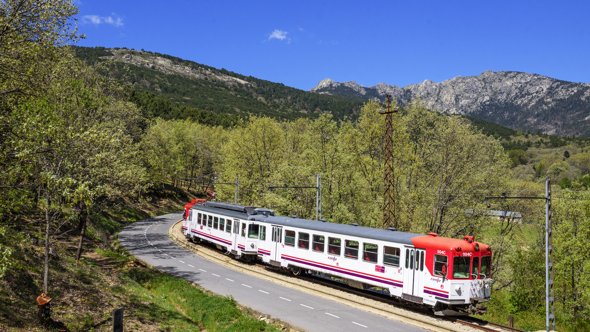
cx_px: 296
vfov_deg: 29.6
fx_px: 626
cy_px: 196
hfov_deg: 50.5
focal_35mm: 40
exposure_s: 1/800
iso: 200
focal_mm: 38
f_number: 8
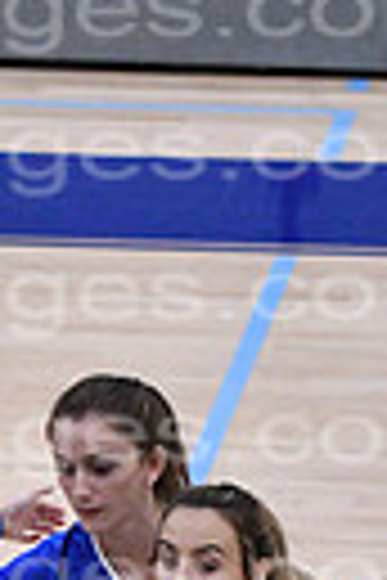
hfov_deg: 2.0
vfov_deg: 3.0
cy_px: 513
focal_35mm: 677
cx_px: -245
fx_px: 10916
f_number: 3.2
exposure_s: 1/1250
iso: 6400
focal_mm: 100
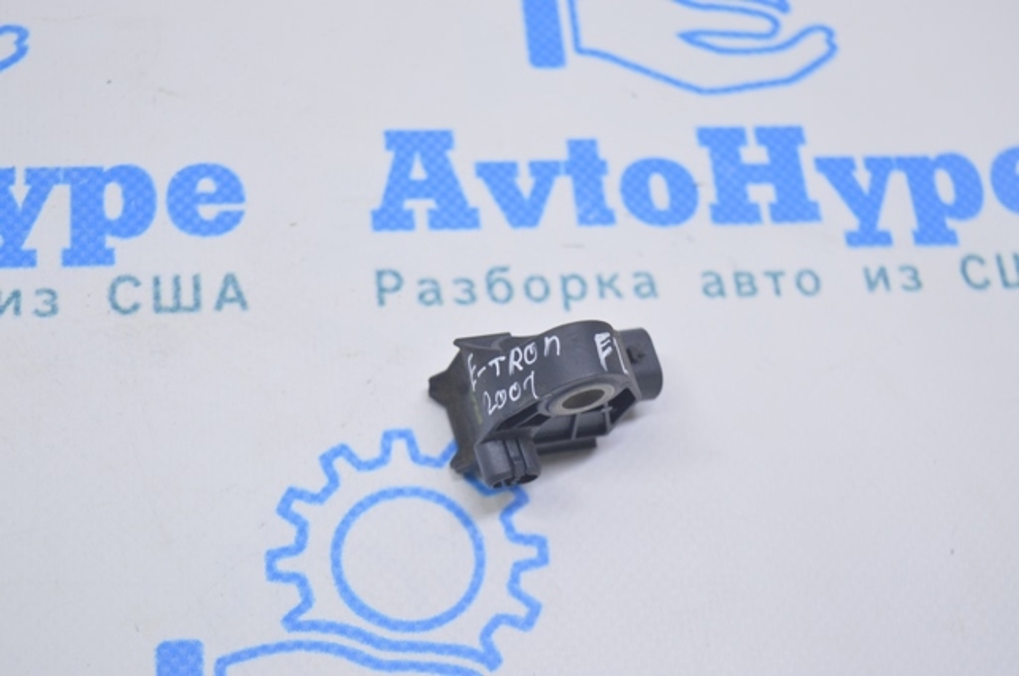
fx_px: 1951
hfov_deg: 29.3
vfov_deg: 19.7
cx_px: 510
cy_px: 338
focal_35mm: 69
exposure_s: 1/20
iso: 400
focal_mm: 46
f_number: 5.6
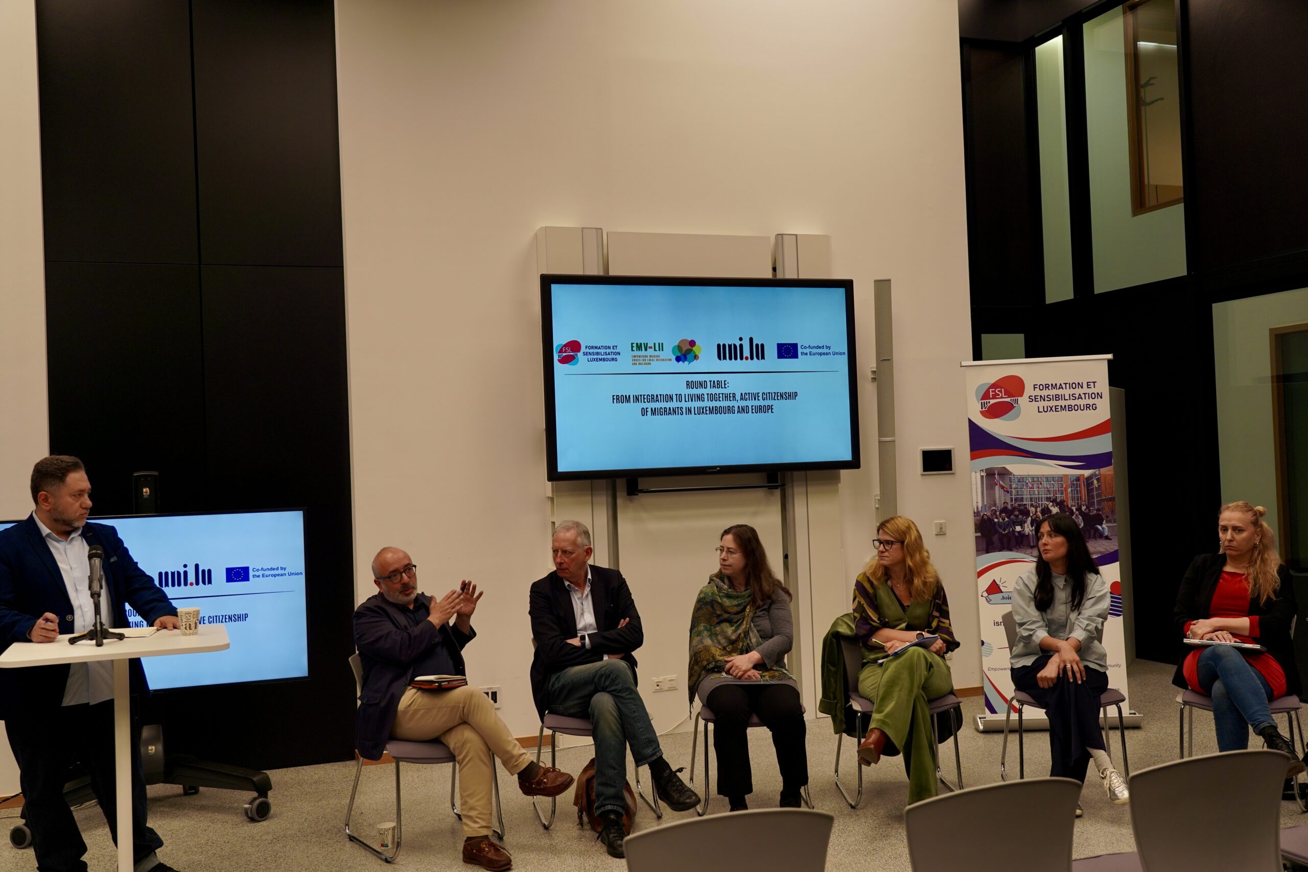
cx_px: 654
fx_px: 1235
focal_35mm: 34
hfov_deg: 55.8
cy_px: 436
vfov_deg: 38.9
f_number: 4
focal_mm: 34
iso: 500
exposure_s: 1/160
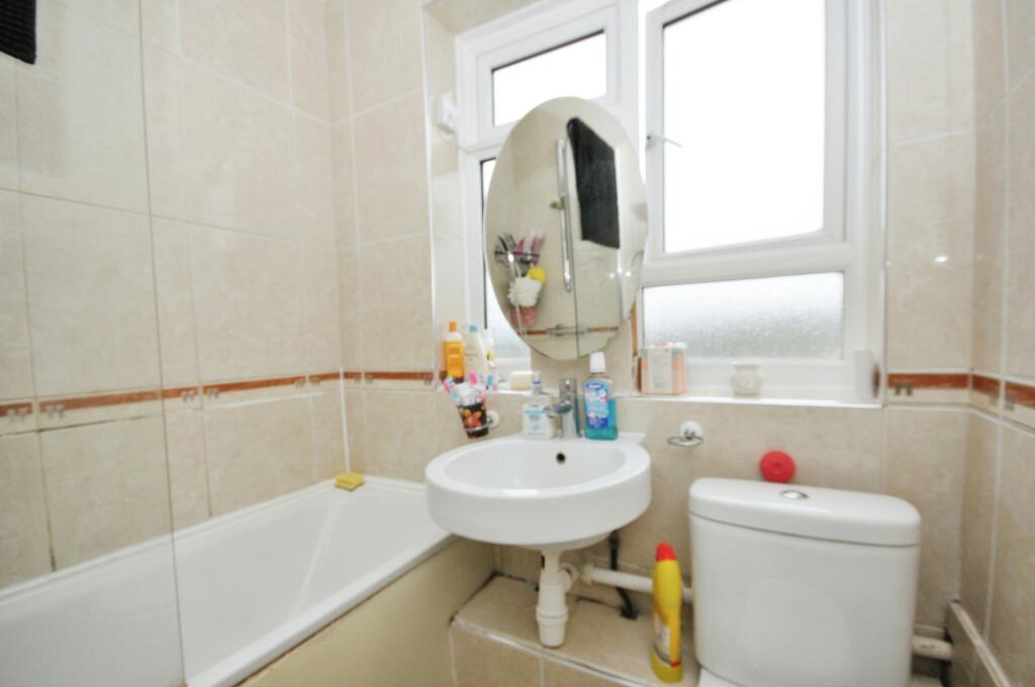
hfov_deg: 100.5
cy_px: 344
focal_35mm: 15
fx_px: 431
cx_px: 518
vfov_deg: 77.2
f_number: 7.1
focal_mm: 10
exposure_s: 1/200
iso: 500
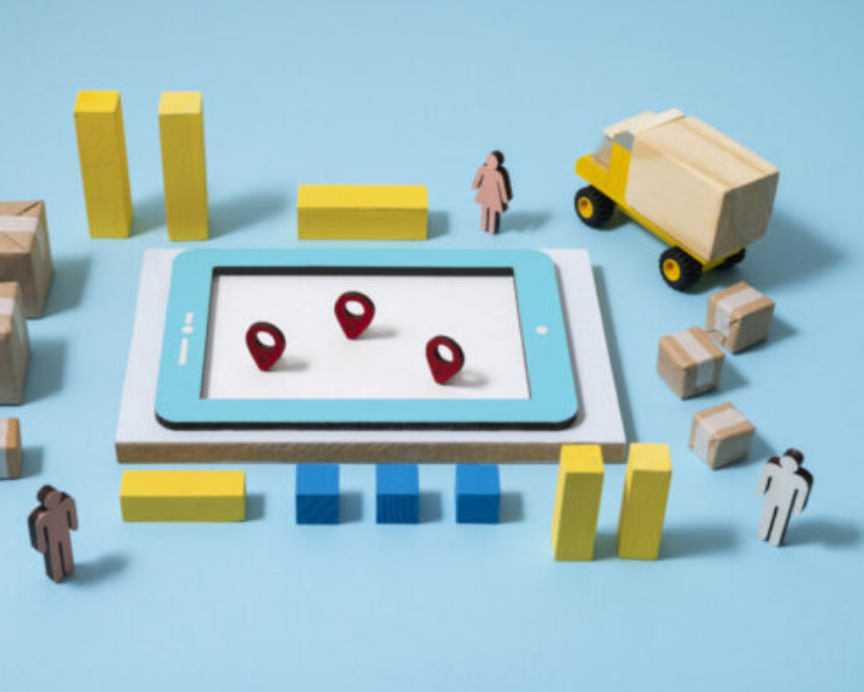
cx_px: 344
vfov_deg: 26.7
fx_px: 1458
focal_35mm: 57
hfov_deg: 32.9
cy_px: 345
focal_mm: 50
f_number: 10
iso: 200
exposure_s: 1/125
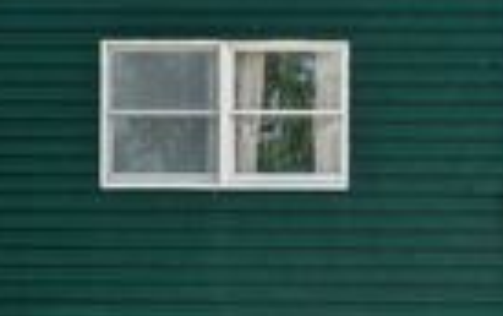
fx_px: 1784
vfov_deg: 10.0
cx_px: 540
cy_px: 344
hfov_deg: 15.7
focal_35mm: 130
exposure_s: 1/1000
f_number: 8
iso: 640
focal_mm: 35
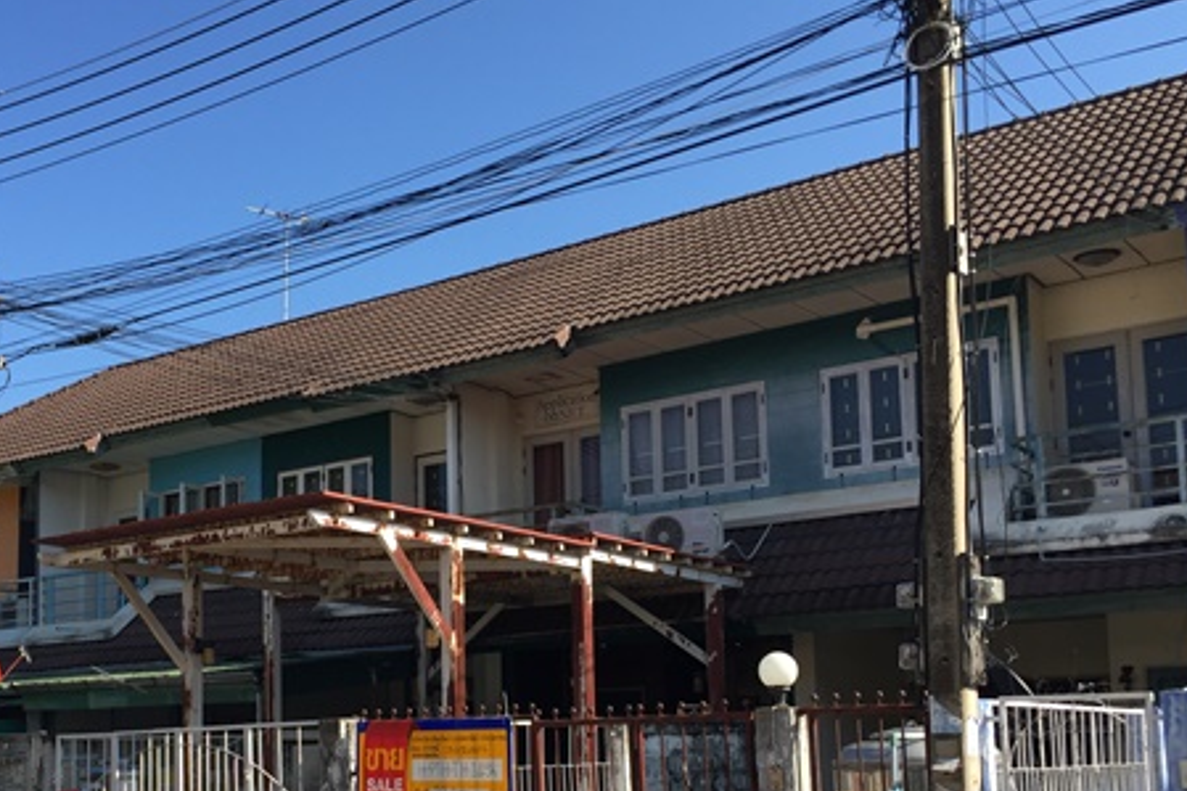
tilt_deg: +5.1
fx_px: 1417
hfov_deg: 44.9
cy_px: 593
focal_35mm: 43
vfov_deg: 30.6
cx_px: 407
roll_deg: -0.7
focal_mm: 4.15
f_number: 2.2
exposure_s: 1/1068
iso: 32
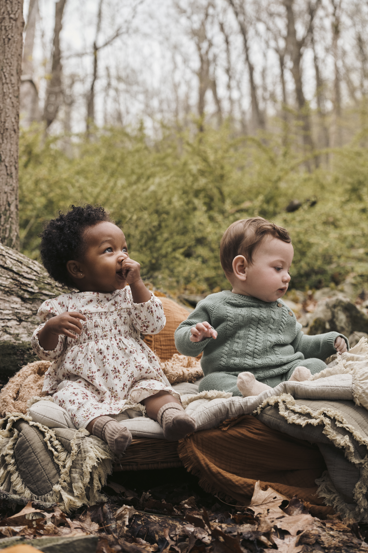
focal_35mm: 70
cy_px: 276
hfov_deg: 19.5
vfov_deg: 28.8
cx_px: 184
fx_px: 1073
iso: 640
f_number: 5
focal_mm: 70
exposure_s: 1/320
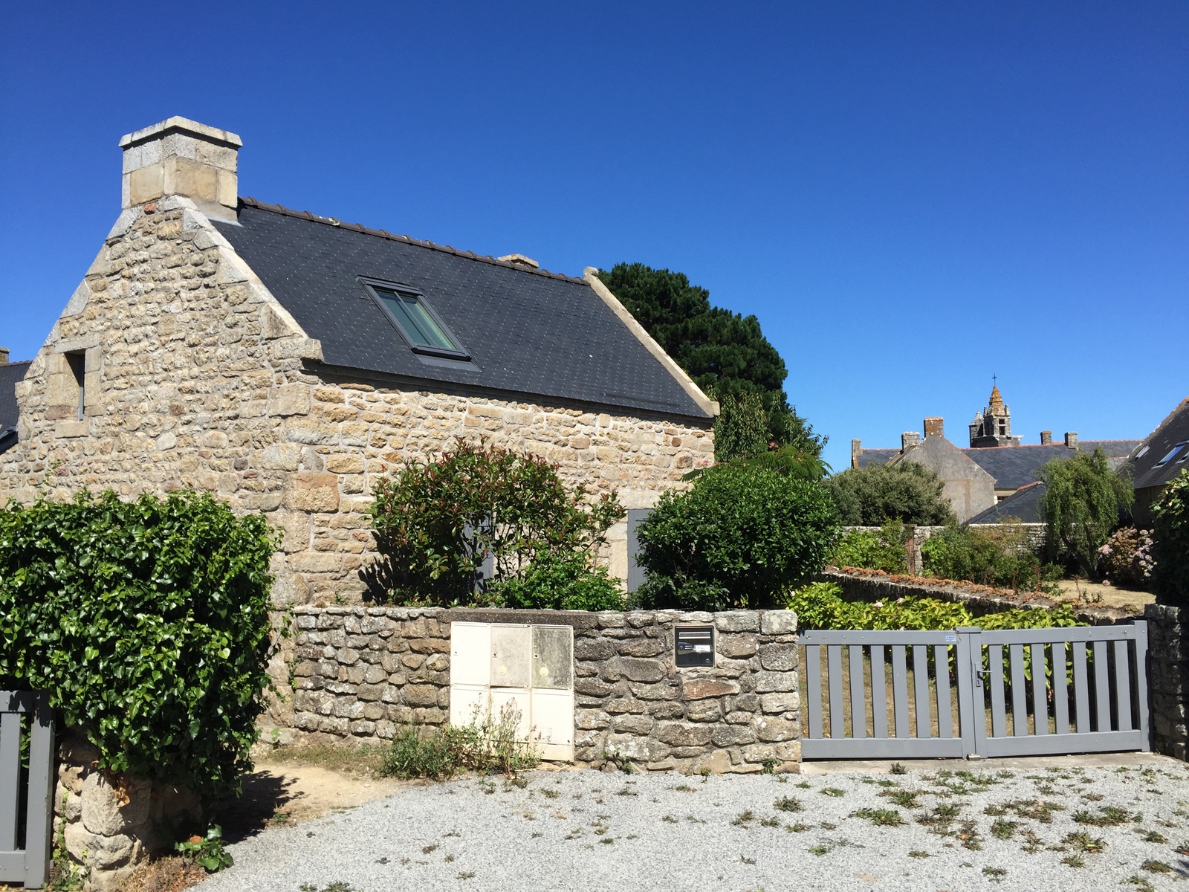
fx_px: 996
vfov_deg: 48.2
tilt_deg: +6.6
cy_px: 446
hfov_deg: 61.7
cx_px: 594
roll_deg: +0.4
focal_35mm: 29
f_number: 2.2
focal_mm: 4.15
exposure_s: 1/2083
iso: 32
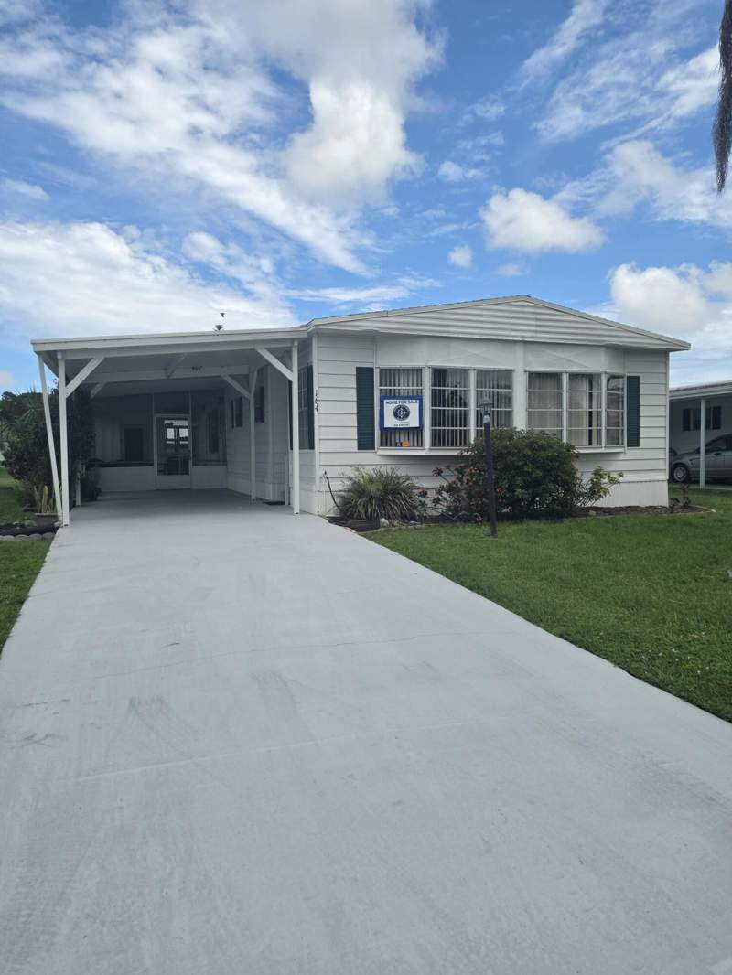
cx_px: 366
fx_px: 648
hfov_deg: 58.9
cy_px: 488
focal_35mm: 23
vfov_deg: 73.9
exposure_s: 1/4648
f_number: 1.7
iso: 80
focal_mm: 6.25
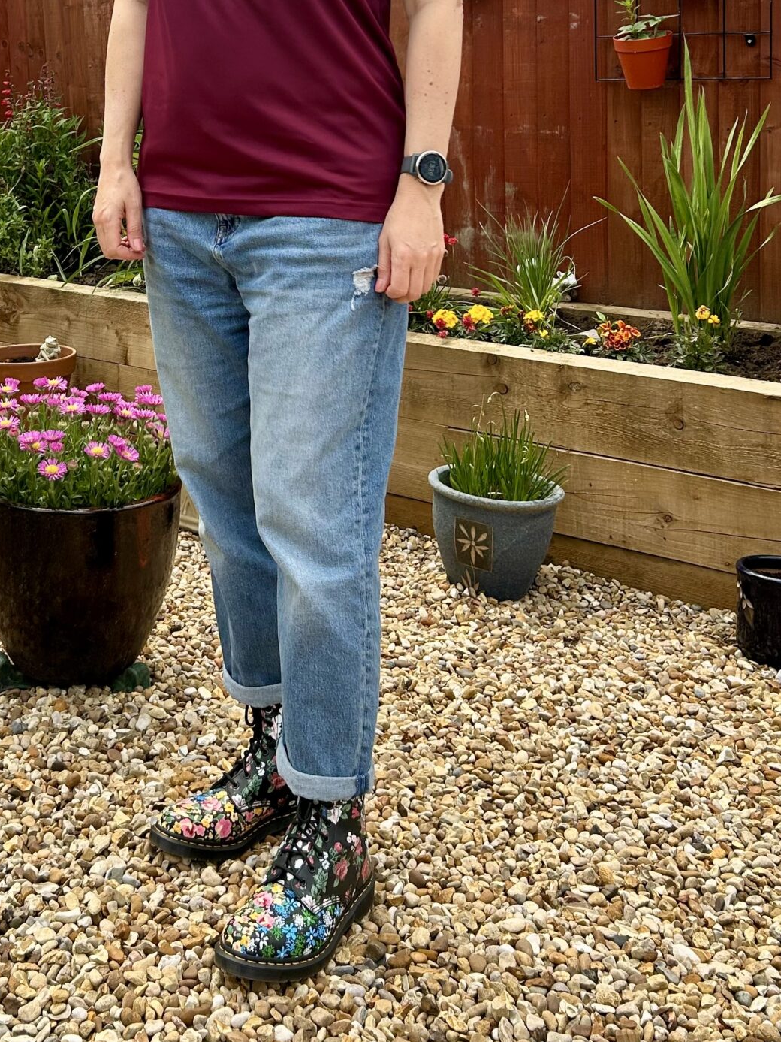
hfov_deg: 29.8
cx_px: 205
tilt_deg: -3.7
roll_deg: -0.1
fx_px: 1444
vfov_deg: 37.8
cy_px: 167
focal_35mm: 48
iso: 50
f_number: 1.5
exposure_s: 1/2083
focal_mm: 5.7
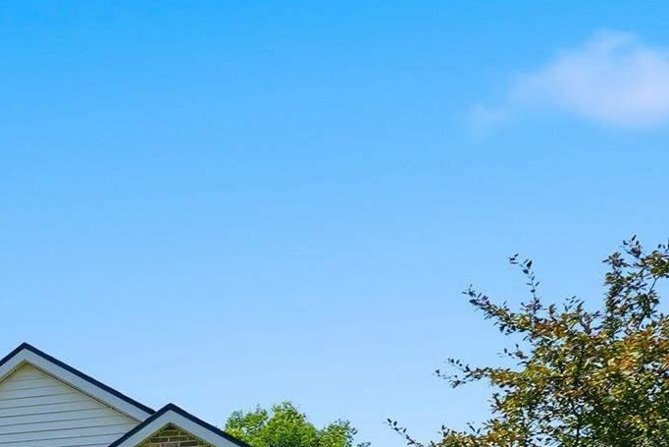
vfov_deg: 21.0
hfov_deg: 27.1
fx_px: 1022
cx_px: -302
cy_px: 665
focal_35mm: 55
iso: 100
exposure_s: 1/640
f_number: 5
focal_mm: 10.5
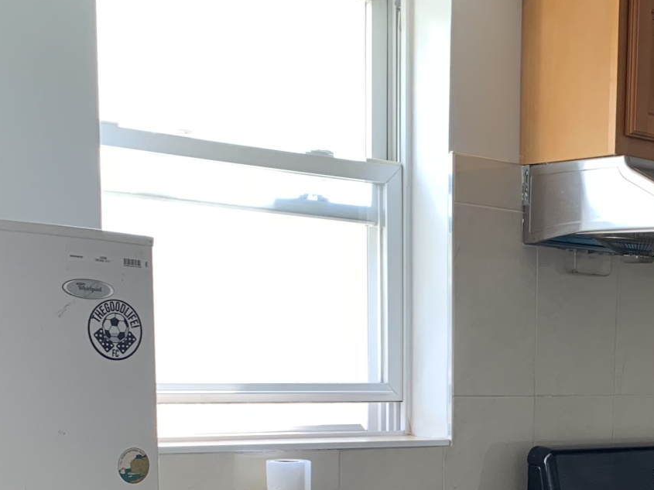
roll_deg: -1.5
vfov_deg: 21.7
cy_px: 538
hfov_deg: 28.6
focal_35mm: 64
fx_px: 1209
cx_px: 640
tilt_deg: -8.0
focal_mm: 4.25
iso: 100
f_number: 1.8
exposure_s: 1/66
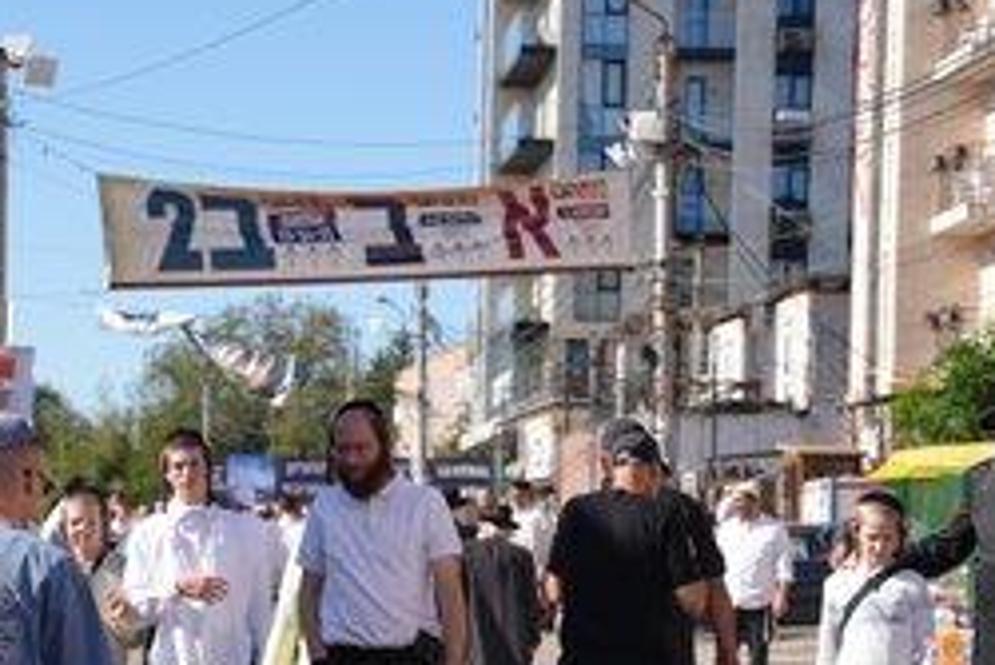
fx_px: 3318
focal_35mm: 120
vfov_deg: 11.4
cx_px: 322
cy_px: 476
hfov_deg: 17.0
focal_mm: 75
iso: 80
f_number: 4.5
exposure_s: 1/500
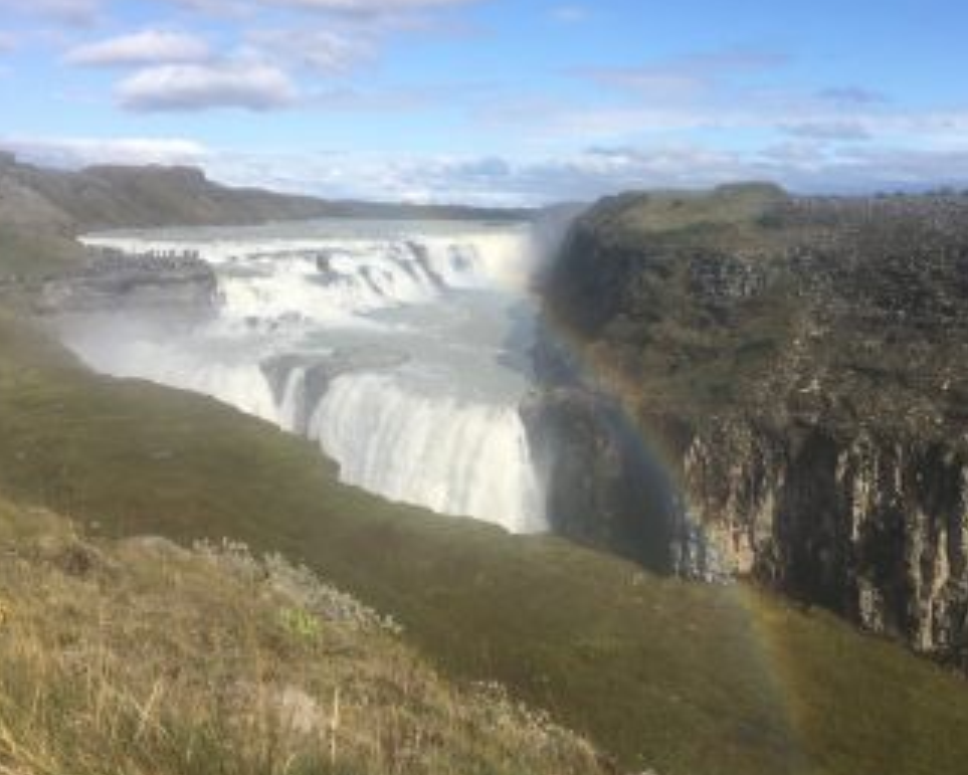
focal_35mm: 37
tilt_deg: -9.2
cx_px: 552
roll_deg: -1.4
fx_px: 1060
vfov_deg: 40.1
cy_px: 409
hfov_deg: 48.9
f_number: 2.2
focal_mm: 4.15
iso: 25
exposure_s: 1/1603
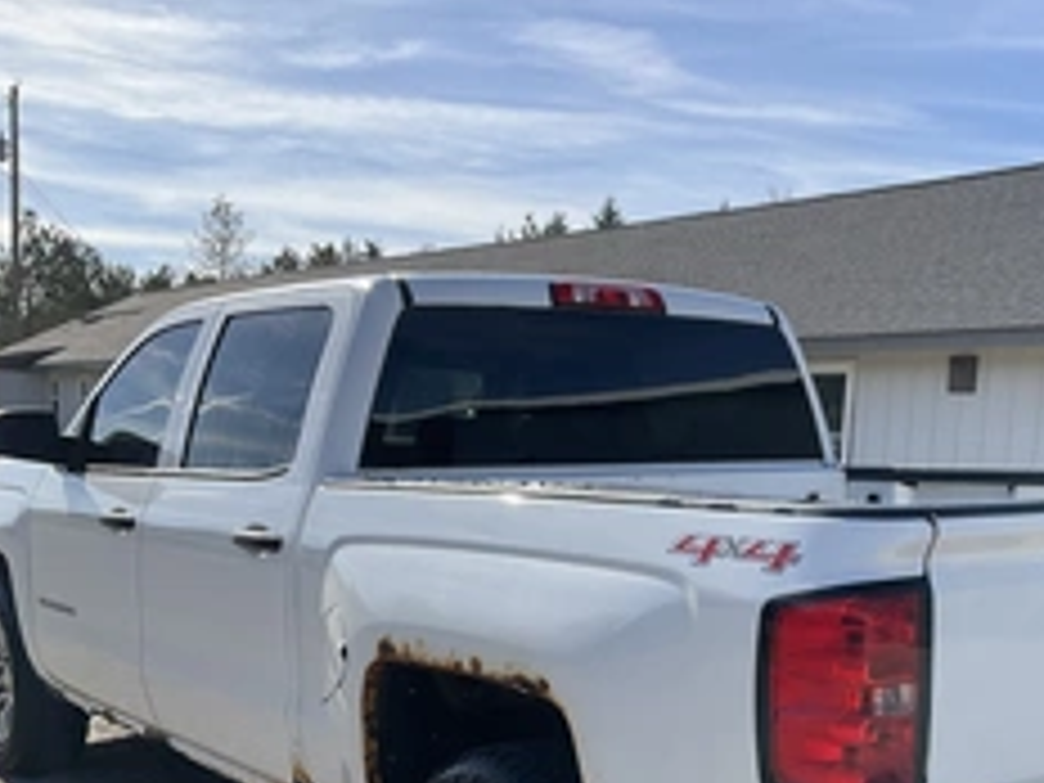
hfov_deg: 37.8
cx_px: 698
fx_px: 1508
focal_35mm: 50
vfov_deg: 28.3
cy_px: 652
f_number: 1.8
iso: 25
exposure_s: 1/1730
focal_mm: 3
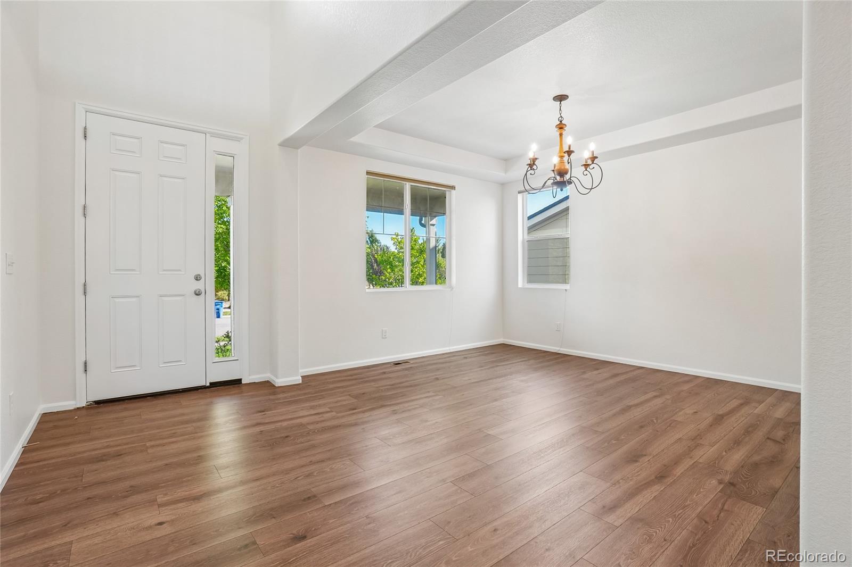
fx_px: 390
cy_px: 284
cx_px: 426
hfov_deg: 95.0
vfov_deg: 72.0
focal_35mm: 16
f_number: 8
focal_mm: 11
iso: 400
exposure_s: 1/25
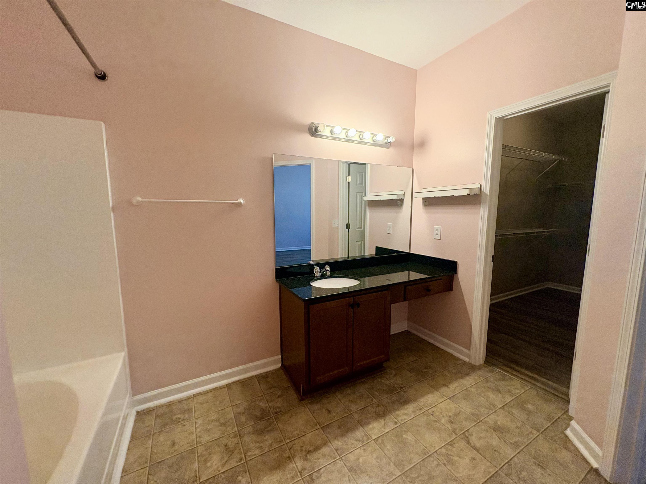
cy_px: 242
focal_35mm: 14
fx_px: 261
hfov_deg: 102.1
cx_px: 323
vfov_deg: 85.7
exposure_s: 1/120
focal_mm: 2.22
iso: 250
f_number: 2.2
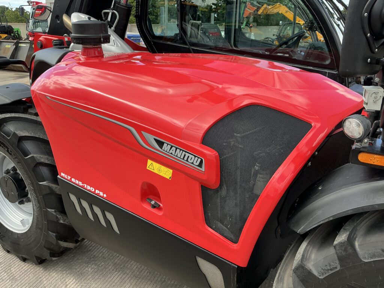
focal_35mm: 28
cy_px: 144
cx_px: 192
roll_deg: +0.0
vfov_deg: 49.7
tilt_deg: -11.1
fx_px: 311
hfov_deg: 63.4
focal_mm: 3
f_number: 1.8
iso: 25
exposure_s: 1/389
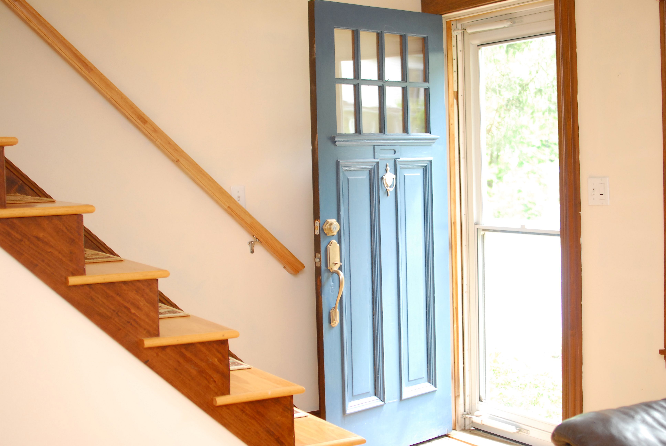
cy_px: 223
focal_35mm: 52
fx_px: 972
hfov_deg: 37.8
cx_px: 333
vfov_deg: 25.8
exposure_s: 1/200
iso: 500
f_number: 2.5
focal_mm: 35
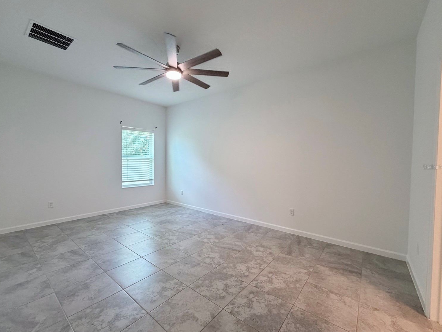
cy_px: 167
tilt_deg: -1.8
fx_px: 192
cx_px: 214
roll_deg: +0.0
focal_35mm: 15
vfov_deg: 81.8
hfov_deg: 98.1
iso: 320
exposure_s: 1/120
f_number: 2.2
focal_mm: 2.22
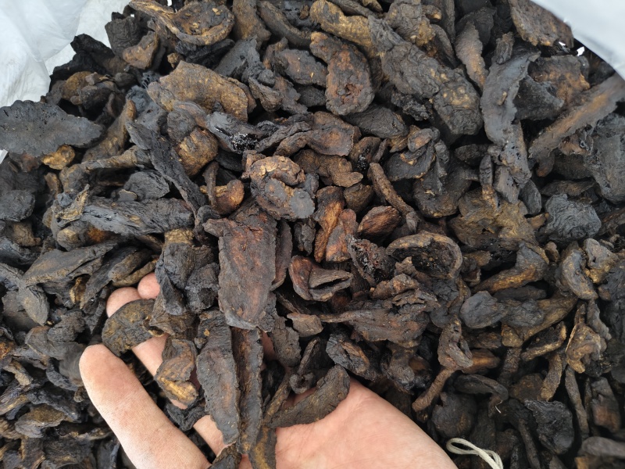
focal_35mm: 23
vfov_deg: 58.9
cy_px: 234
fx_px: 415
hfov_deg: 73.9
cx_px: 312
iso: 474
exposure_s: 1/33.3
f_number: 1.88
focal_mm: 5.56
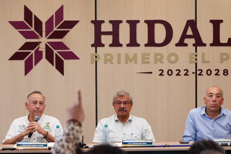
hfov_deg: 11.9
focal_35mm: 173
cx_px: 126
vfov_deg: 7.9
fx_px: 1111
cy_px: 151
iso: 1250
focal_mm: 70
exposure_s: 1/125
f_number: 2.8
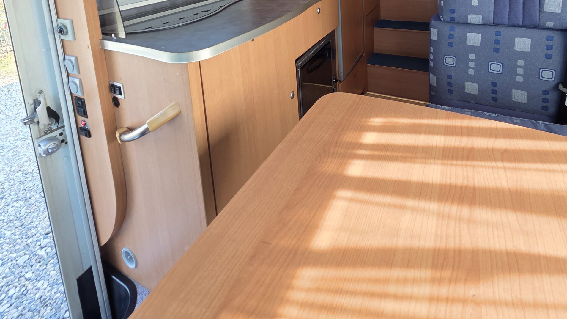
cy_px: -4
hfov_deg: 89.6
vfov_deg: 47.7
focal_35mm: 19
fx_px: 286
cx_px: 284
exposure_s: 1/100
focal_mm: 2.2
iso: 50
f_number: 2.2
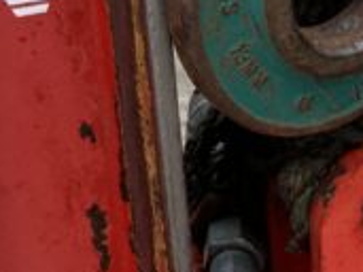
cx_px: 607
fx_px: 1823
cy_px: 593
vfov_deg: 8.0
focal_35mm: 174
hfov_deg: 10.8
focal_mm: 3
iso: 16
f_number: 1.8
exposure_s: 1/635
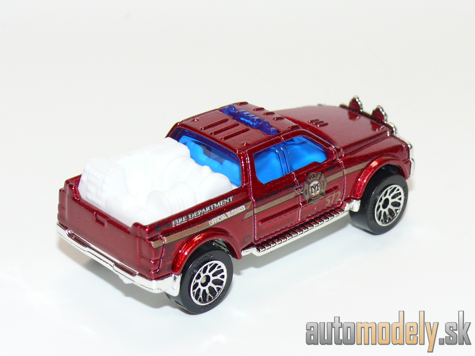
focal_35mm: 105
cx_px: 238
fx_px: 1441
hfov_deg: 18.7
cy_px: 178
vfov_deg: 14.1
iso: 100
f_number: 4
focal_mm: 13.7
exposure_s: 1/30
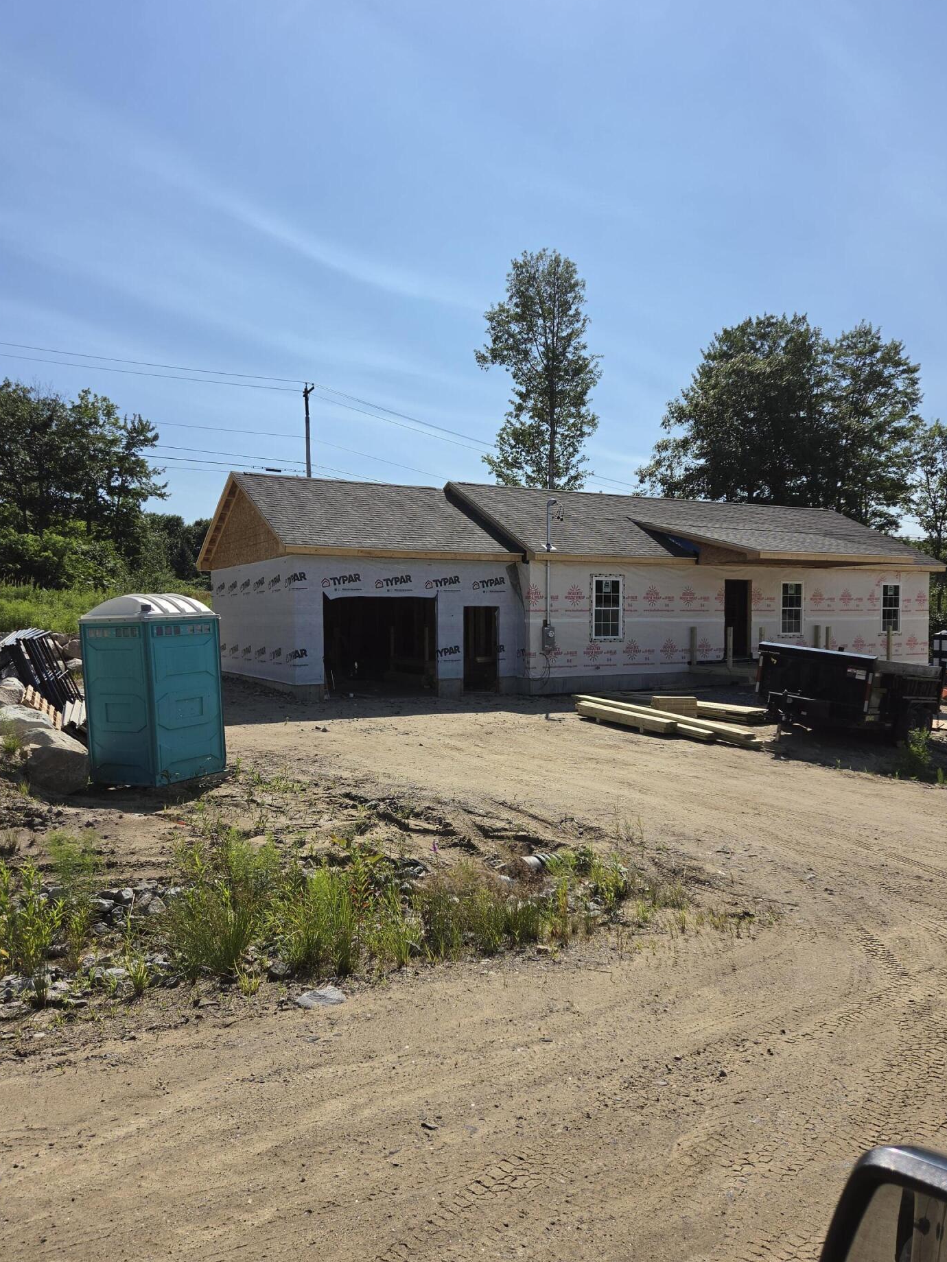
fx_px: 912
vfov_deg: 69.4
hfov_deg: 54.9
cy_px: 654
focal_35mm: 25
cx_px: 494
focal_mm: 5.4
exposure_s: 1/7887
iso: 64
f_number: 1.8
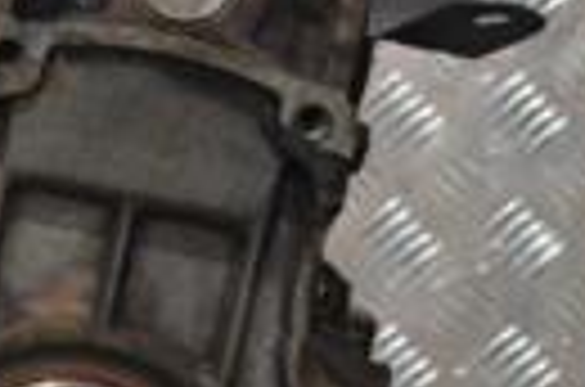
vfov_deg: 5.8
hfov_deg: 8.7
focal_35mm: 236
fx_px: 3826
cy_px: 81
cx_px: -14
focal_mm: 34
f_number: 5.6
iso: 3200
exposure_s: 1/50
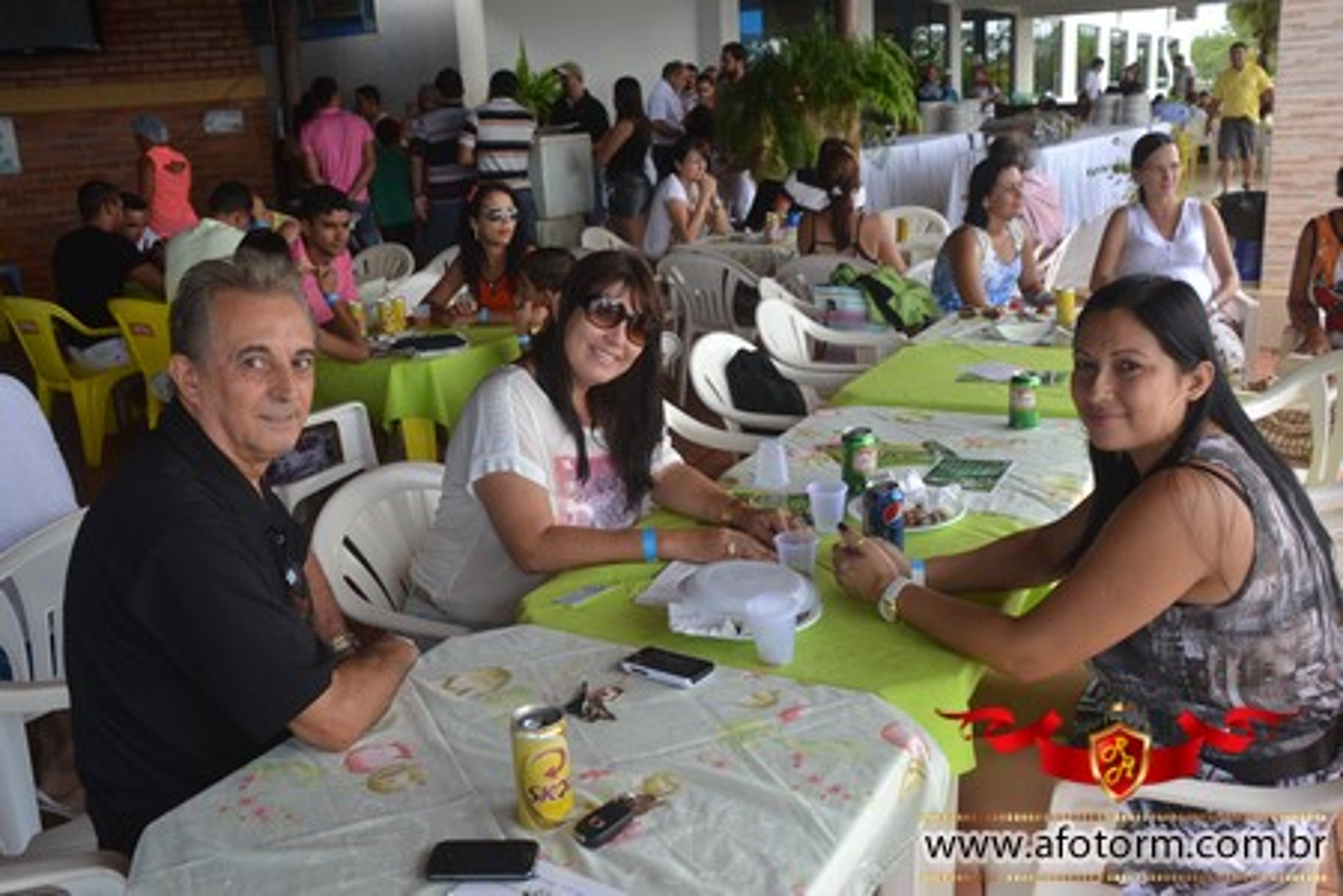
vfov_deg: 40.0
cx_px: 672
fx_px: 1231
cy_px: 448
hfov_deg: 57.2
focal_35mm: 33
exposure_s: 1/125
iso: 200
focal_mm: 22
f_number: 5.6
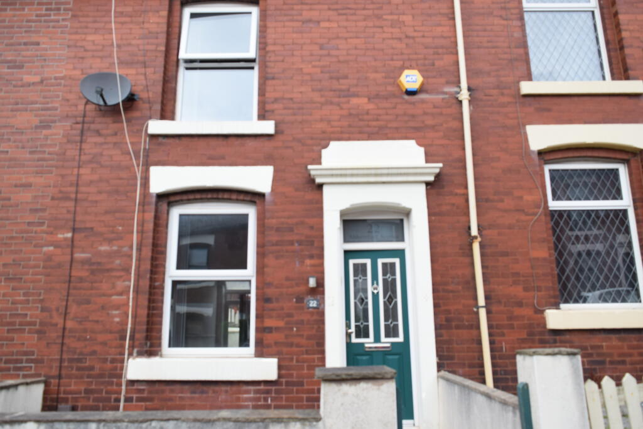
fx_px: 482
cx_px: 322
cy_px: 214
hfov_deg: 67.4
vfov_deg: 47.9
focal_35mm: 27
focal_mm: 18
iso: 220
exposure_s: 1/250
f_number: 8
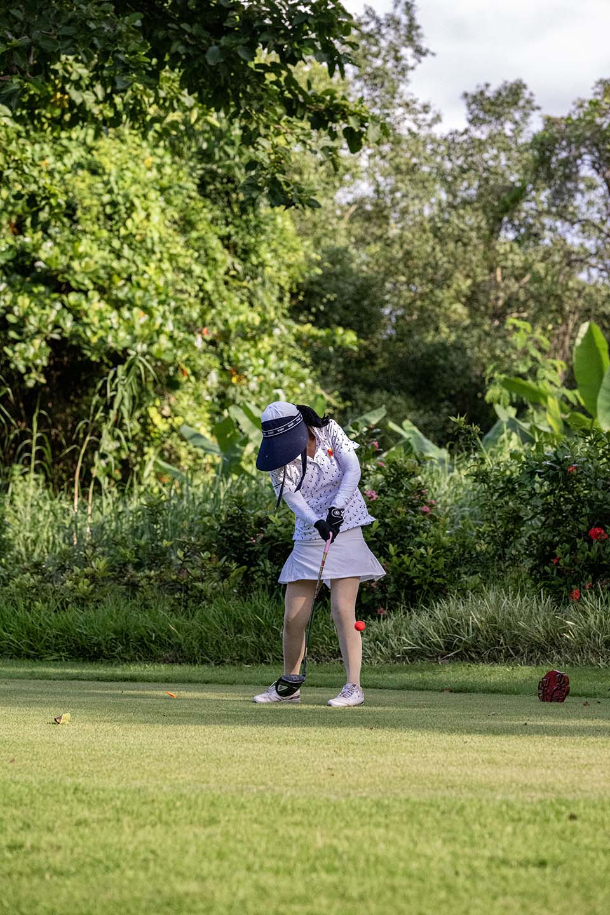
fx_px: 3304
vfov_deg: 15.8
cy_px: 458
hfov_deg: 10.5
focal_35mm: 130
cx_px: 305
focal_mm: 130
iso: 6400
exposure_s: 1/5000
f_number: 5
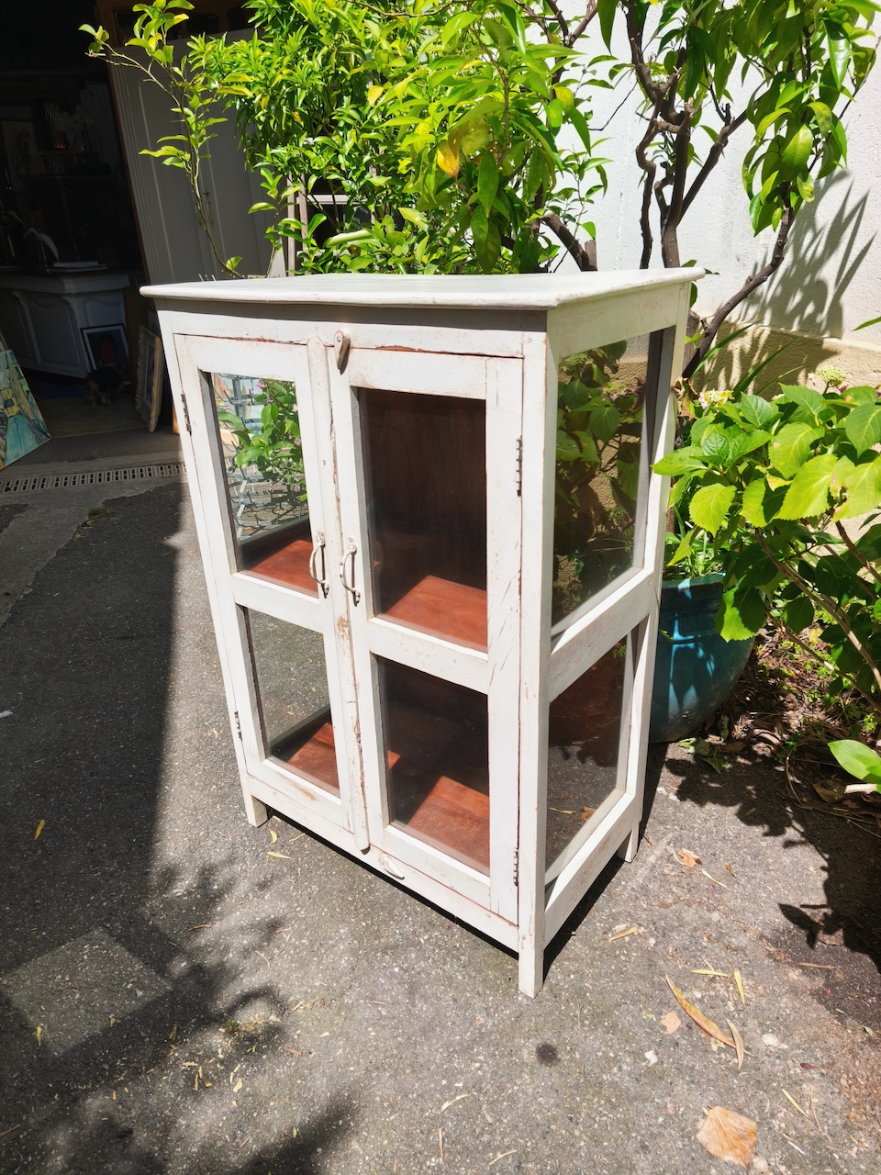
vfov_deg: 73.9
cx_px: 440
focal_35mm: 23
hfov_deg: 58.9
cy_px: 588
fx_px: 780
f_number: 1.7
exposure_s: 1/559
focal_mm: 5.35
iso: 50
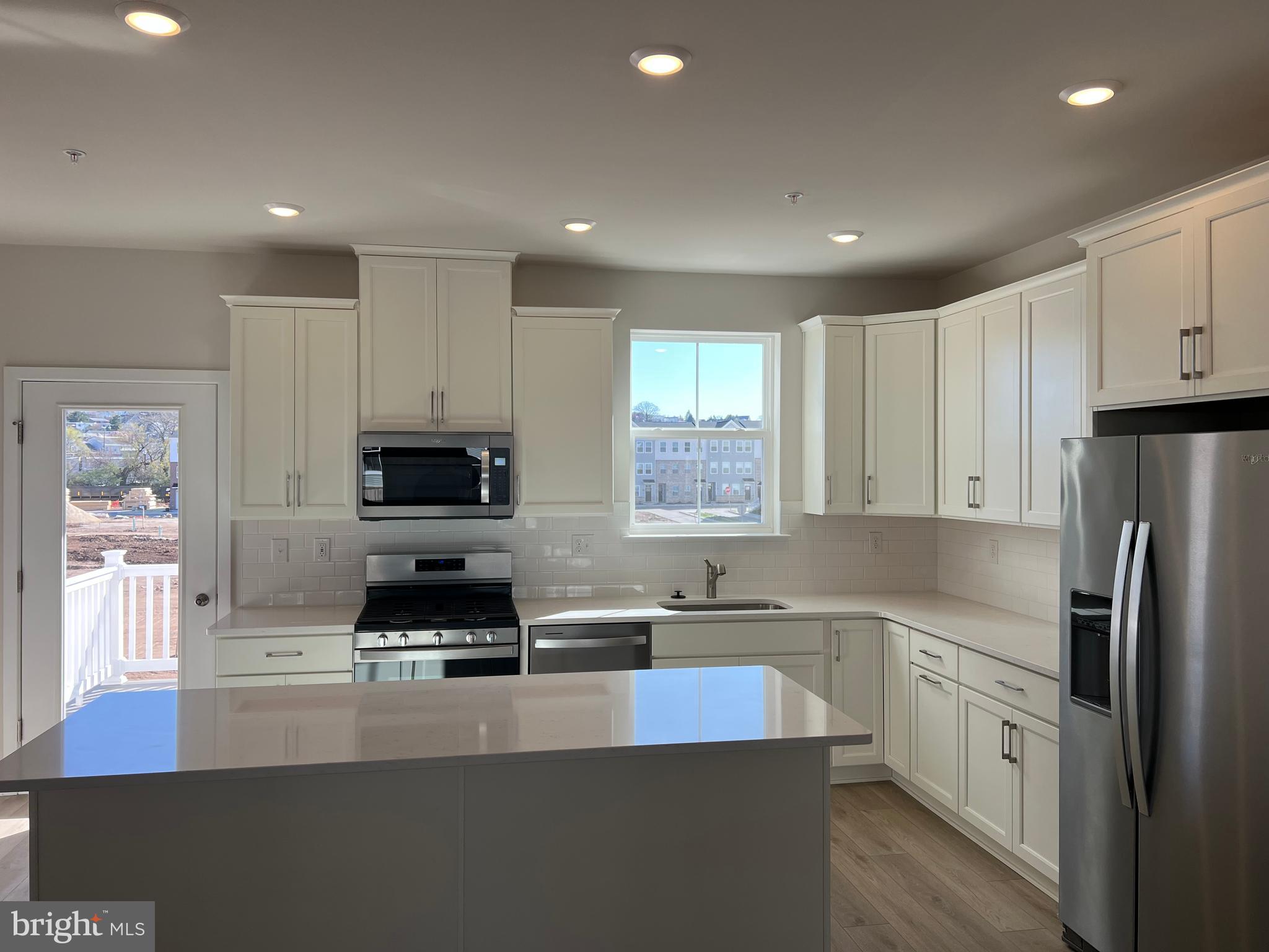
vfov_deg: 53.1
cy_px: 476
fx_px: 953
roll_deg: -0.2
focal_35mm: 26
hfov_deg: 67.3
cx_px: 634
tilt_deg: -0.3
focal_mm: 5.7
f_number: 1.5
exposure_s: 1/607
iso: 50
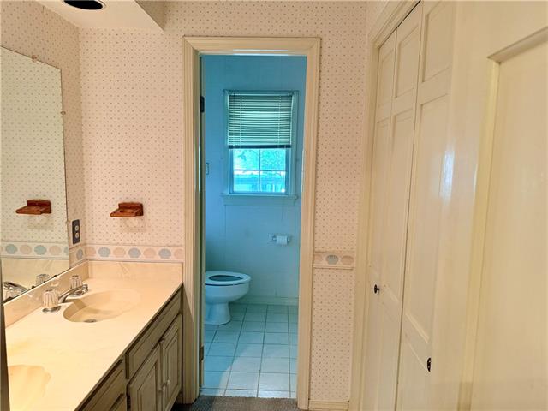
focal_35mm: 24
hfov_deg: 71.6
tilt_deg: -7.1
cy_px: 206
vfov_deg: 56.8
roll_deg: -0.7
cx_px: 274
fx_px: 380
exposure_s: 1/60
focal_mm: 6.76
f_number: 1.78
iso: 400
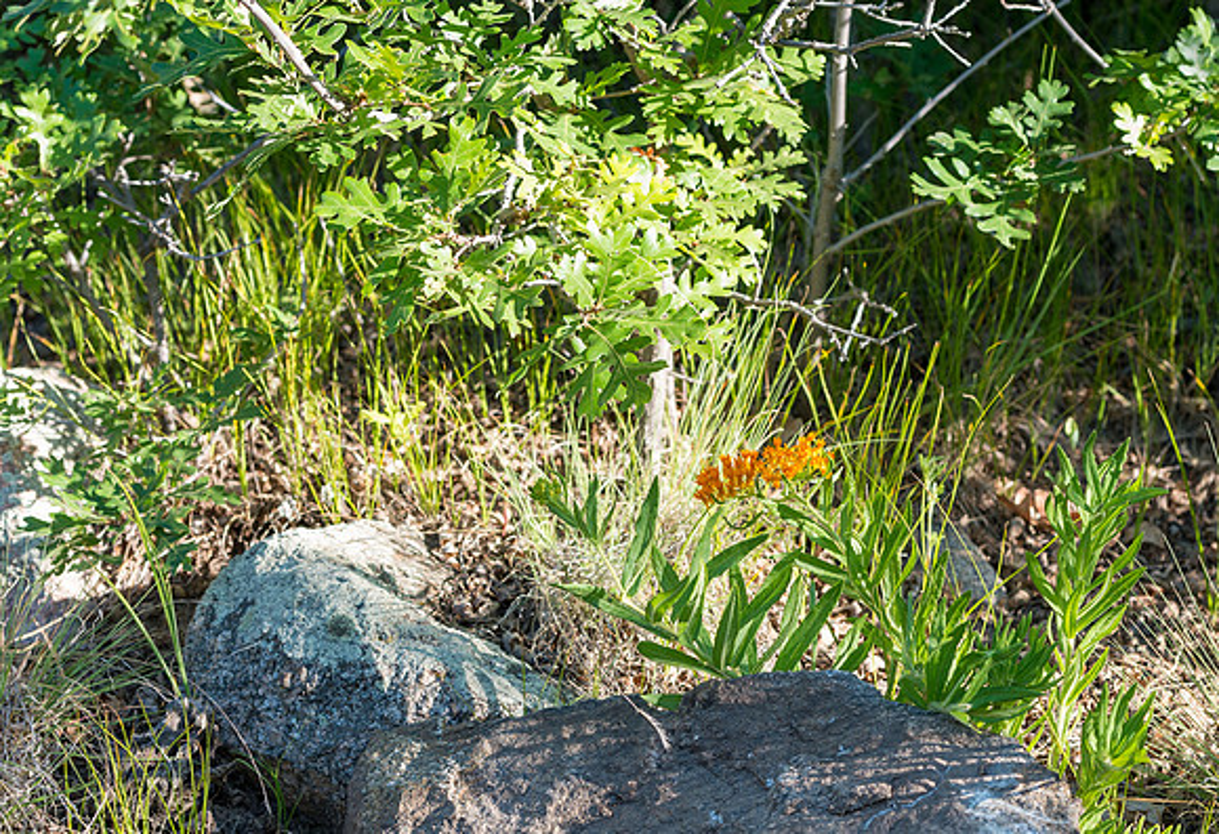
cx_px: 692
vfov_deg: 12.2
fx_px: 3899
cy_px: 498
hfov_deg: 17.8
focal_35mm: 114
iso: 320
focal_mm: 85
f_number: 6.3
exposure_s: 1/200
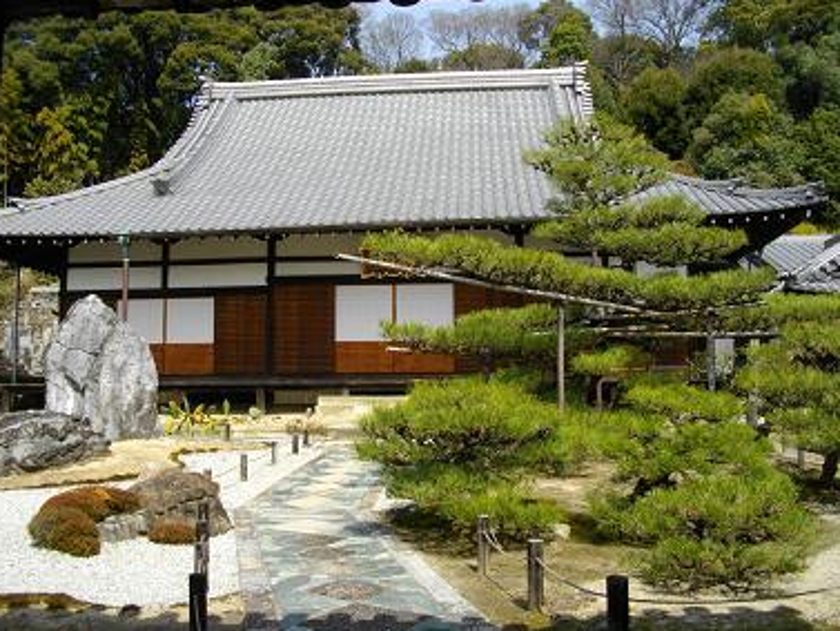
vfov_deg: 43.0
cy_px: 323
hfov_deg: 55.3
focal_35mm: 33
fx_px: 801
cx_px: 420
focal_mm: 5.7
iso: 100
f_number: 5.5
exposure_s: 1/320
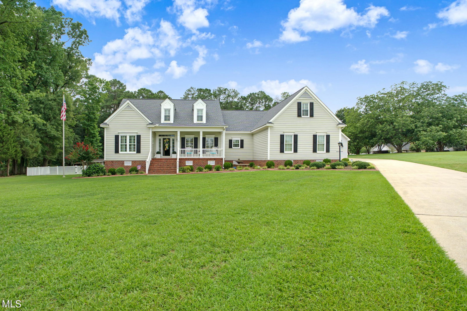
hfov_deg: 89.8
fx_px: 233
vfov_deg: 67.3
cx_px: 210
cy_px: 145
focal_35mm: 18
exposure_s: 1/160
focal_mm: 16
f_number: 8
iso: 100
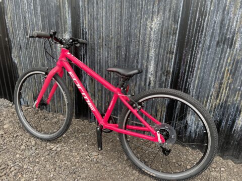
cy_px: 90
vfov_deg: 53.1
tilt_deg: -20.7
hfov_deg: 67.3
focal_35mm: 26
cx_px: 121
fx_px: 182
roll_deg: -2.7
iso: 32
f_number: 1.6
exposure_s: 1/331
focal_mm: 4.2
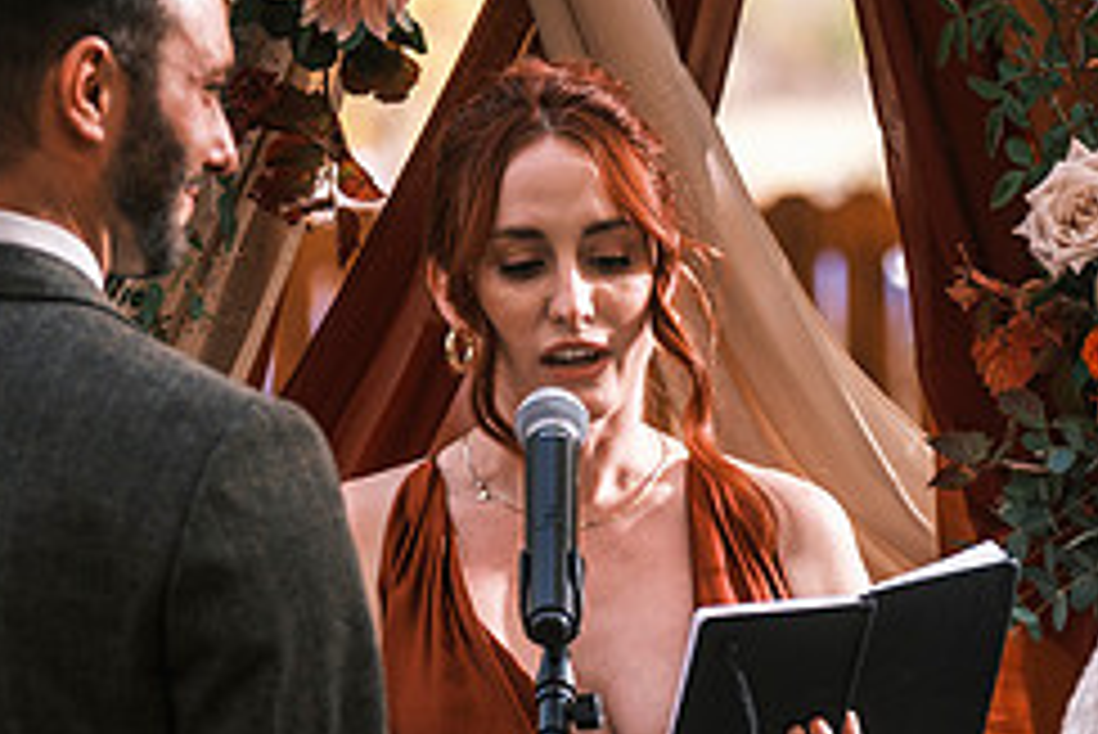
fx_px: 14099
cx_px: 626
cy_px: 601
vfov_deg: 3.0
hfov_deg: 4.5
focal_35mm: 462
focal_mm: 129.2
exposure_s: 1/500
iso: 400
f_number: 3.6
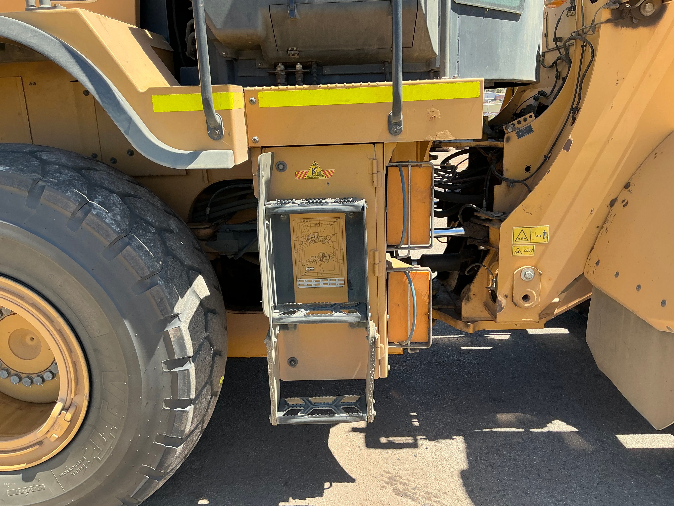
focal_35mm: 28
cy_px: 253
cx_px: 337
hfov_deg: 63.4
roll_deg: +0.5
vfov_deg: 49.7
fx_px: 545
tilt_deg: -11.9
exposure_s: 1/378
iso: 25
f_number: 1.8
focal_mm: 3
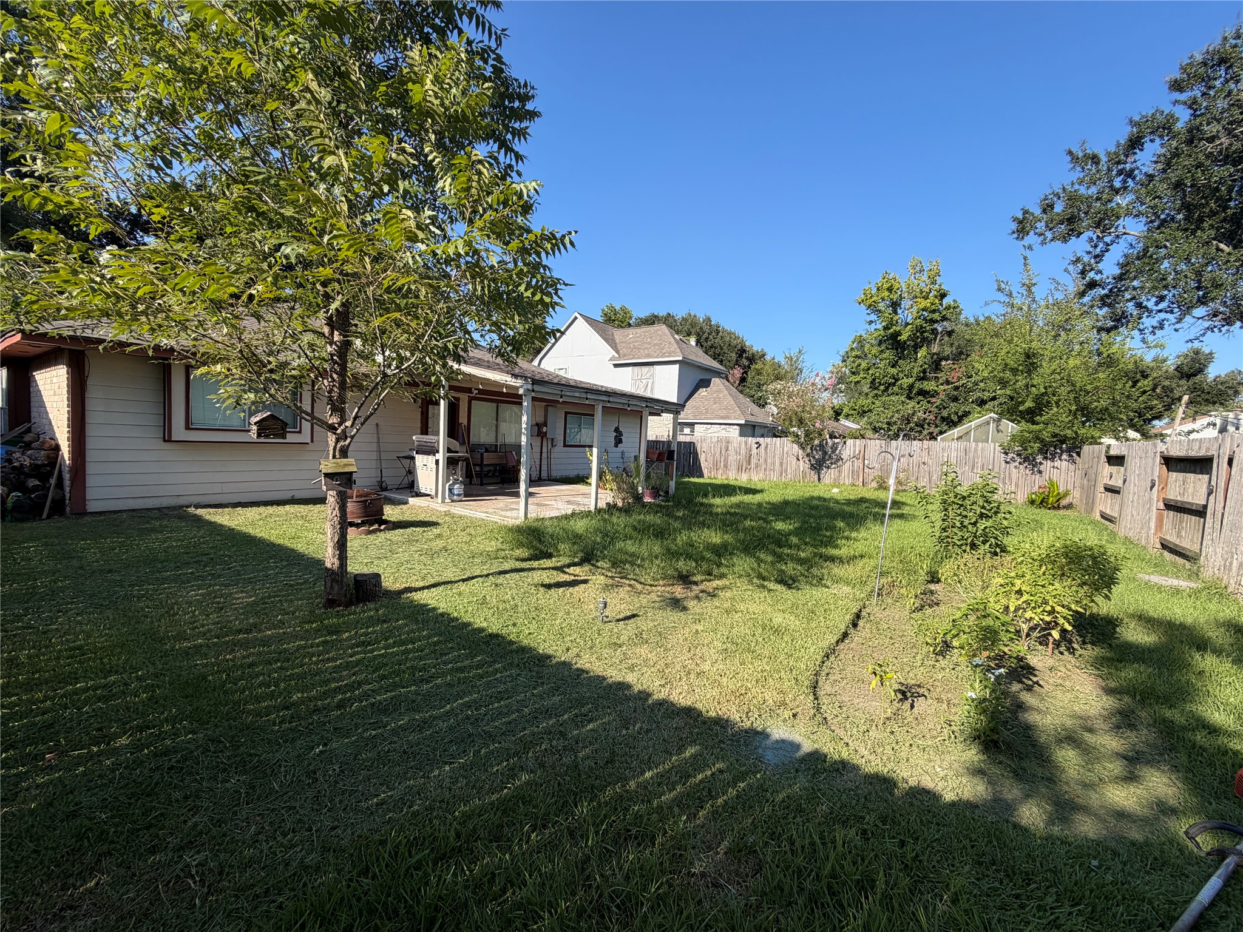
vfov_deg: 85.7
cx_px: 622
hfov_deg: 102.1
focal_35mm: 14
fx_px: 503
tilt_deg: -2.6
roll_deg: -2.9
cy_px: 466
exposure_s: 1/742
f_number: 2.2
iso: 40
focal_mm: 2.22
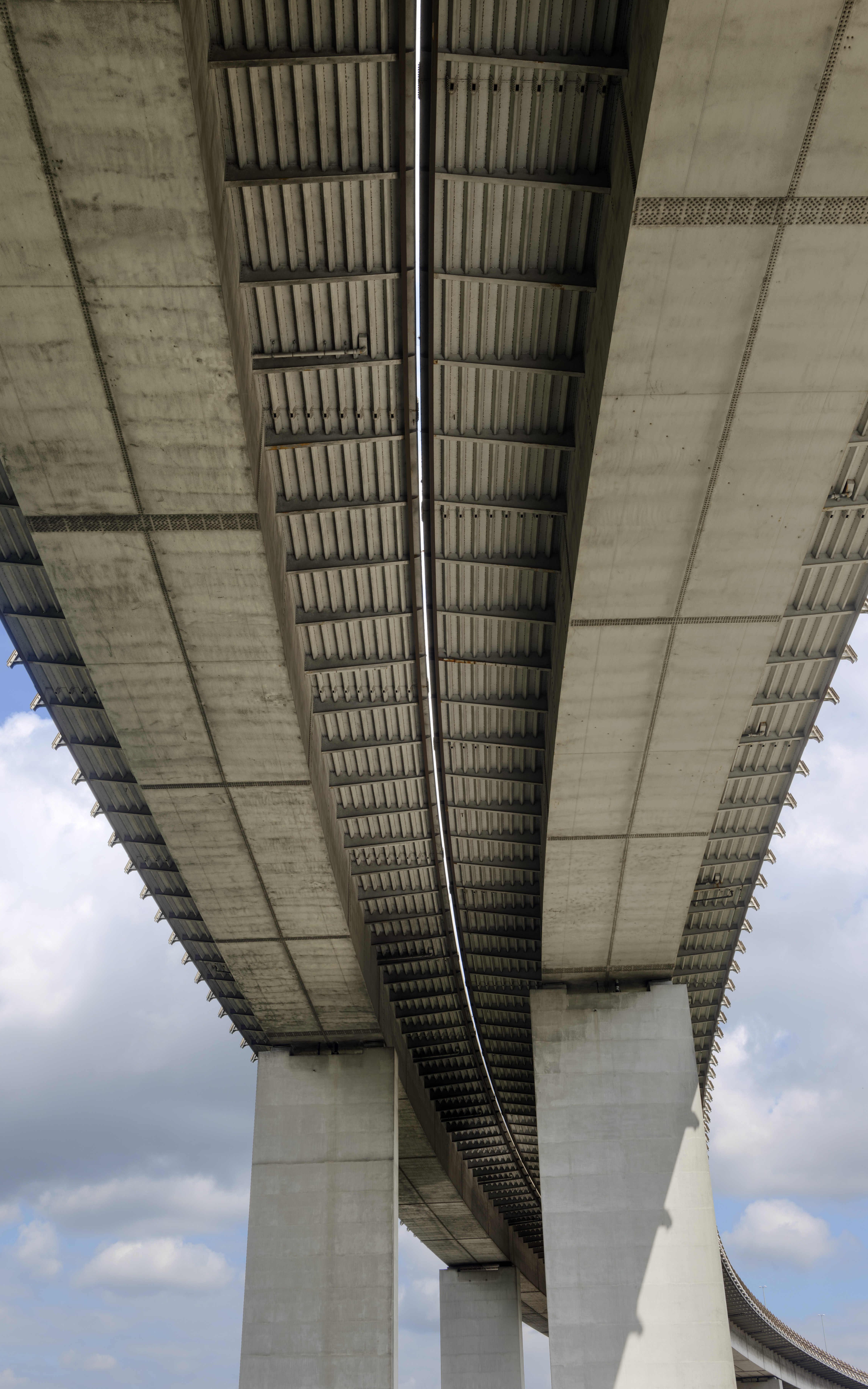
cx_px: 424
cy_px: 694
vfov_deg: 55.3
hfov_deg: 36.3
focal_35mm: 35
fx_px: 1325
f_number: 11
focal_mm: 34
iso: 100
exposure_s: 1/45
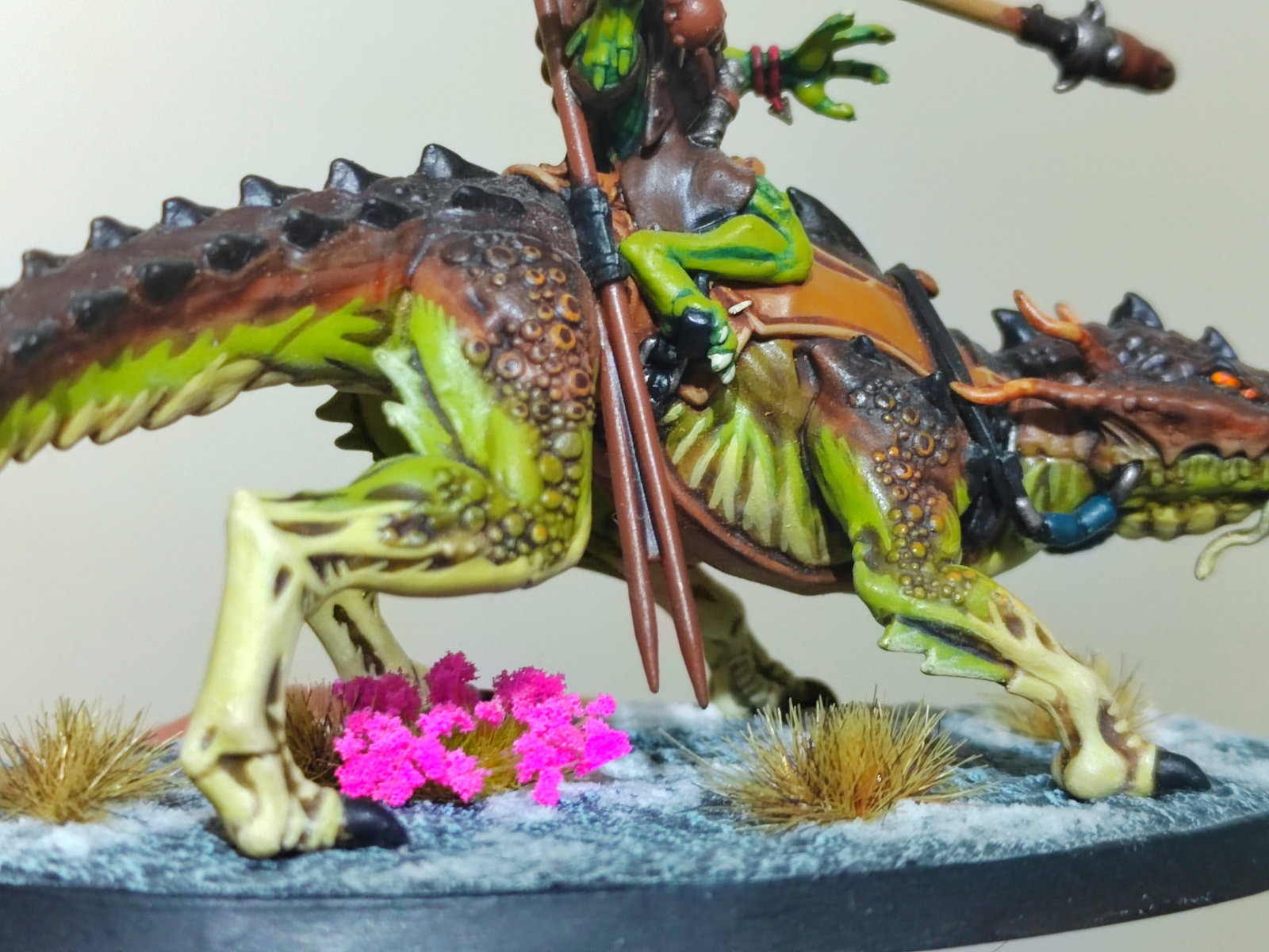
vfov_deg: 21.9
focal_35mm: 67
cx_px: 634
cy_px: 476
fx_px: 2456
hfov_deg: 29.0
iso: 1000
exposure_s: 1/100
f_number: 1.9
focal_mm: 5.52
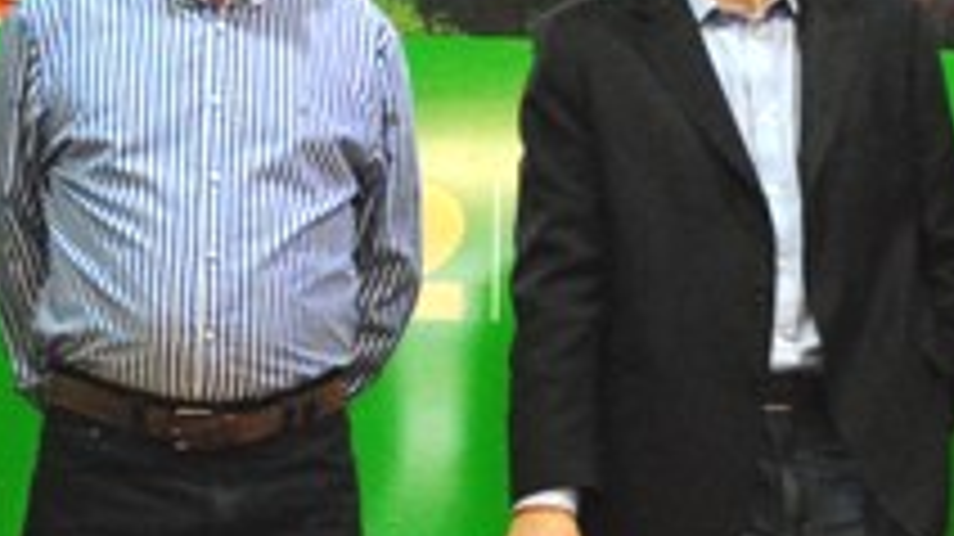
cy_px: 225
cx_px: 576
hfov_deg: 18.8
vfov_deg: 10.6
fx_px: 2882
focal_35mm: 114
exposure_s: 1/20
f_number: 4
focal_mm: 24
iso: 1600
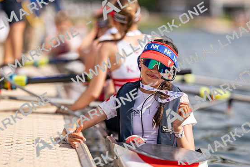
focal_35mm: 142
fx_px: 987
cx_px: 127
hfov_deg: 14.4
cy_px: 87
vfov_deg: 9.7
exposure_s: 1/5000
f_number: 1.8
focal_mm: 135
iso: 64
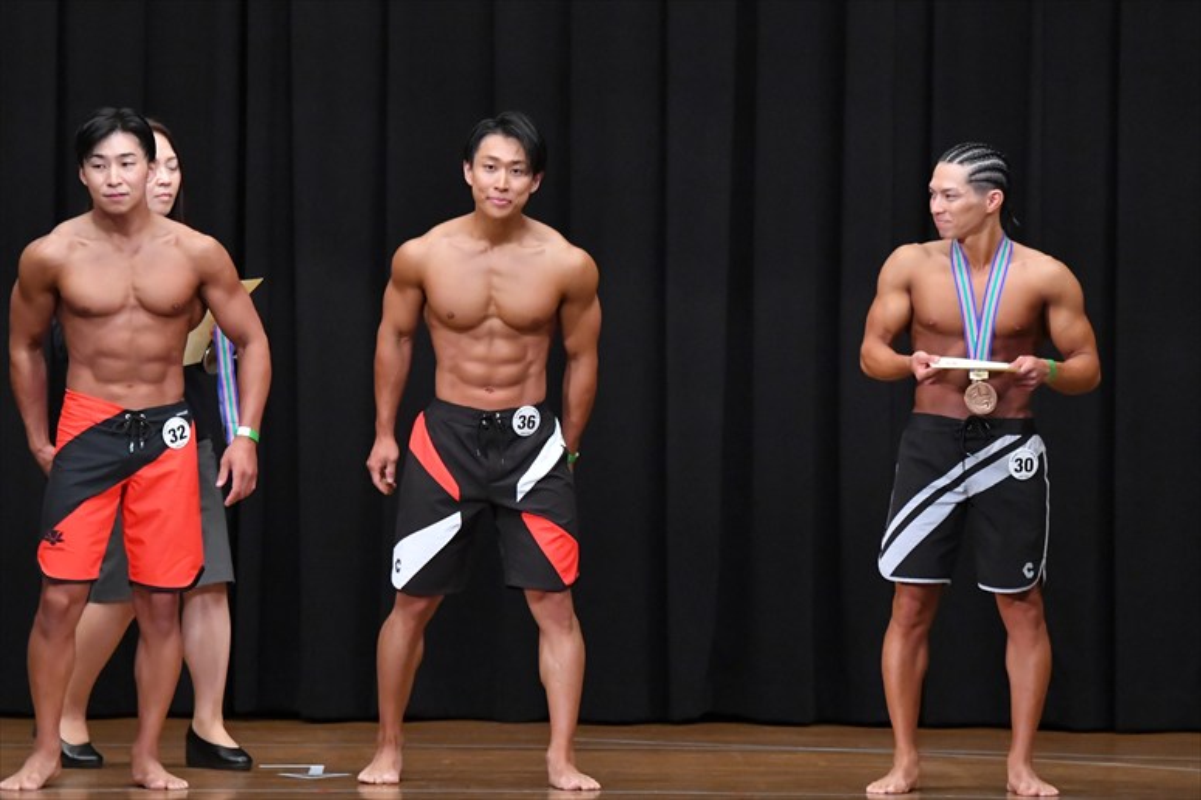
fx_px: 8003
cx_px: 600
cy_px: 400
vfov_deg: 5.7
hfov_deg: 8.6
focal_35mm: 240
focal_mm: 160
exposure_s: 1/400
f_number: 5.6
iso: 8000
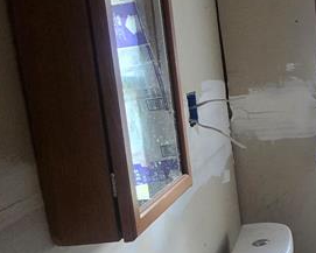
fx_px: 449
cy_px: 156
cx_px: 454
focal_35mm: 48
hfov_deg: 28.3
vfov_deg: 31.3
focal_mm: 2.2
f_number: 2.2
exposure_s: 1/60
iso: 500
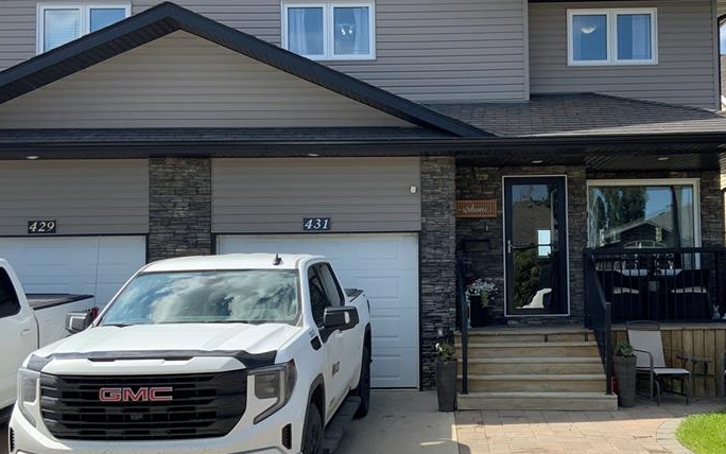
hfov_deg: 43.3
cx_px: 436
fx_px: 910
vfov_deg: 28.0
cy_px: 235
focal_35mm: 46
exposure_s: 1/1412
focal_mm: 3
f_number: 1.8
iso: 16
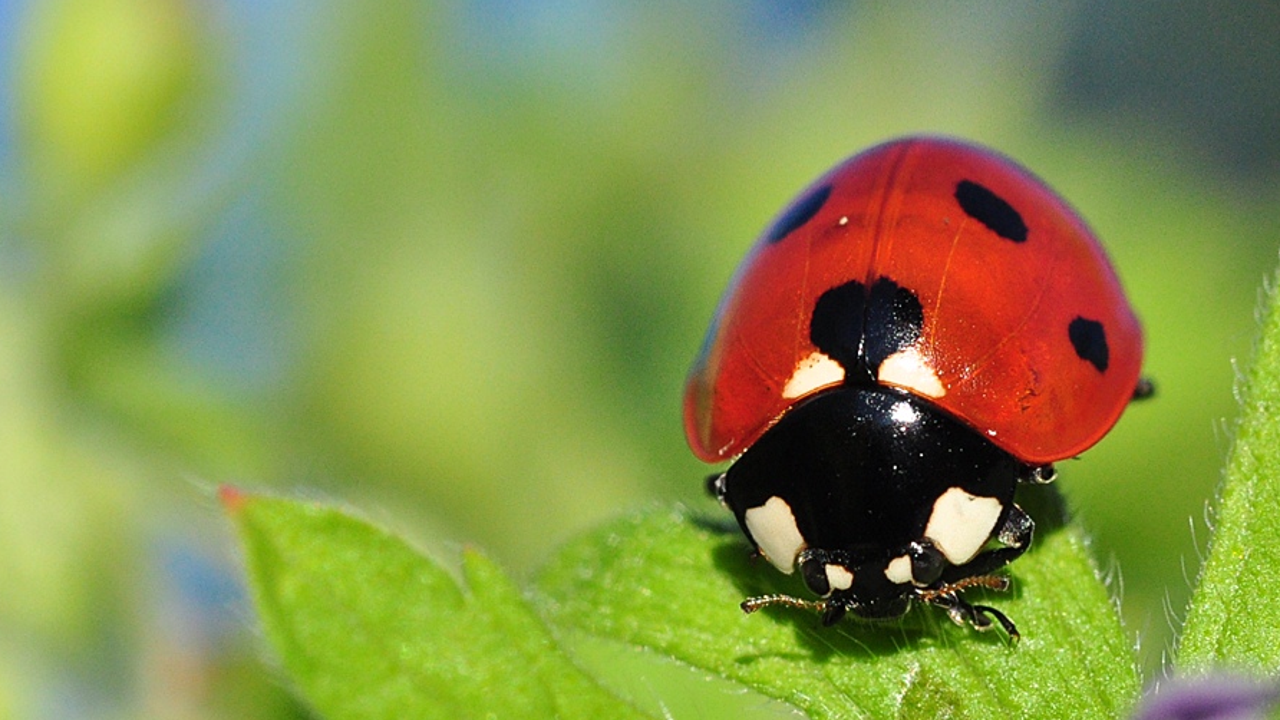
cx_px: 636
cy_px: 377
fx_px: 3225
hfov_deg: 22.5
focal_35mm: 95
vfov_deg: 12.7
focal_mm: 60
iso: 640
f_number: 11
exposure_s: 1/1000
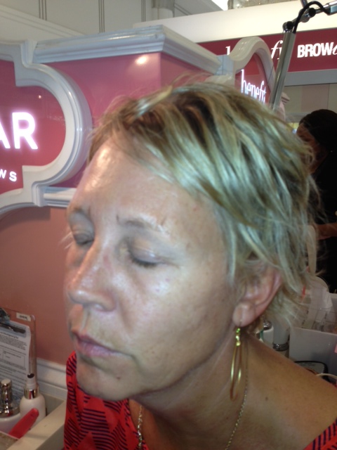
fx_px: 428
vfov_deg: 55.4
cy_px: 225
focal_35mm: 33
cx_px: 168
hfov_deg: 42.9
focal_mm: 4.13
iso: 50
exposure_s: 1/25
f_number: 2.4
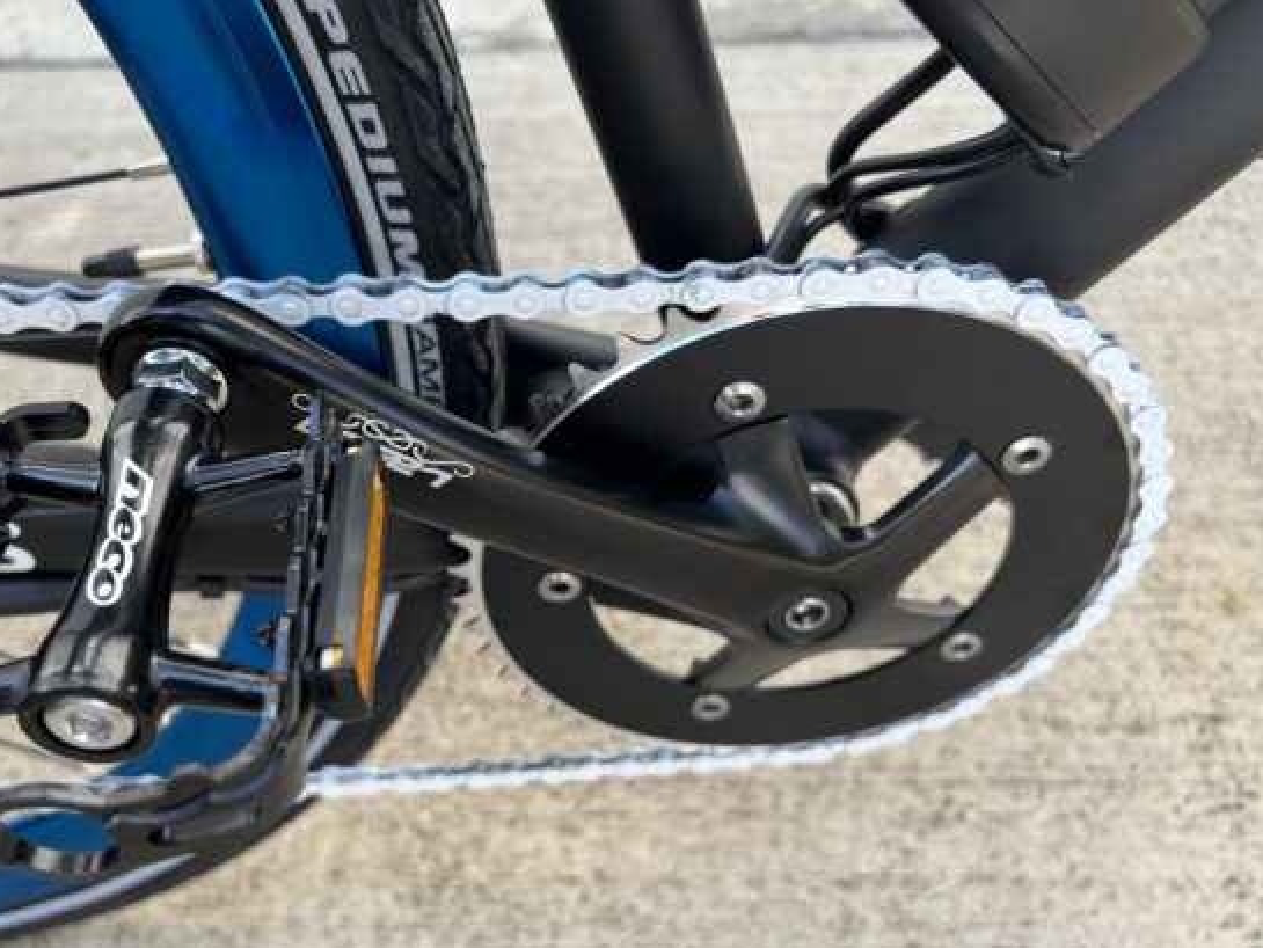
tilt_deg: -53.9
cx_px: 521
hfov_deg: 58.0
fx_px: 1131
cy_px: 563
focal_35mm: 31
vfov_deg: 45.2
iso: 50
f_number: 1.5
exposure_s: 1/533
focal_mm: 5.7
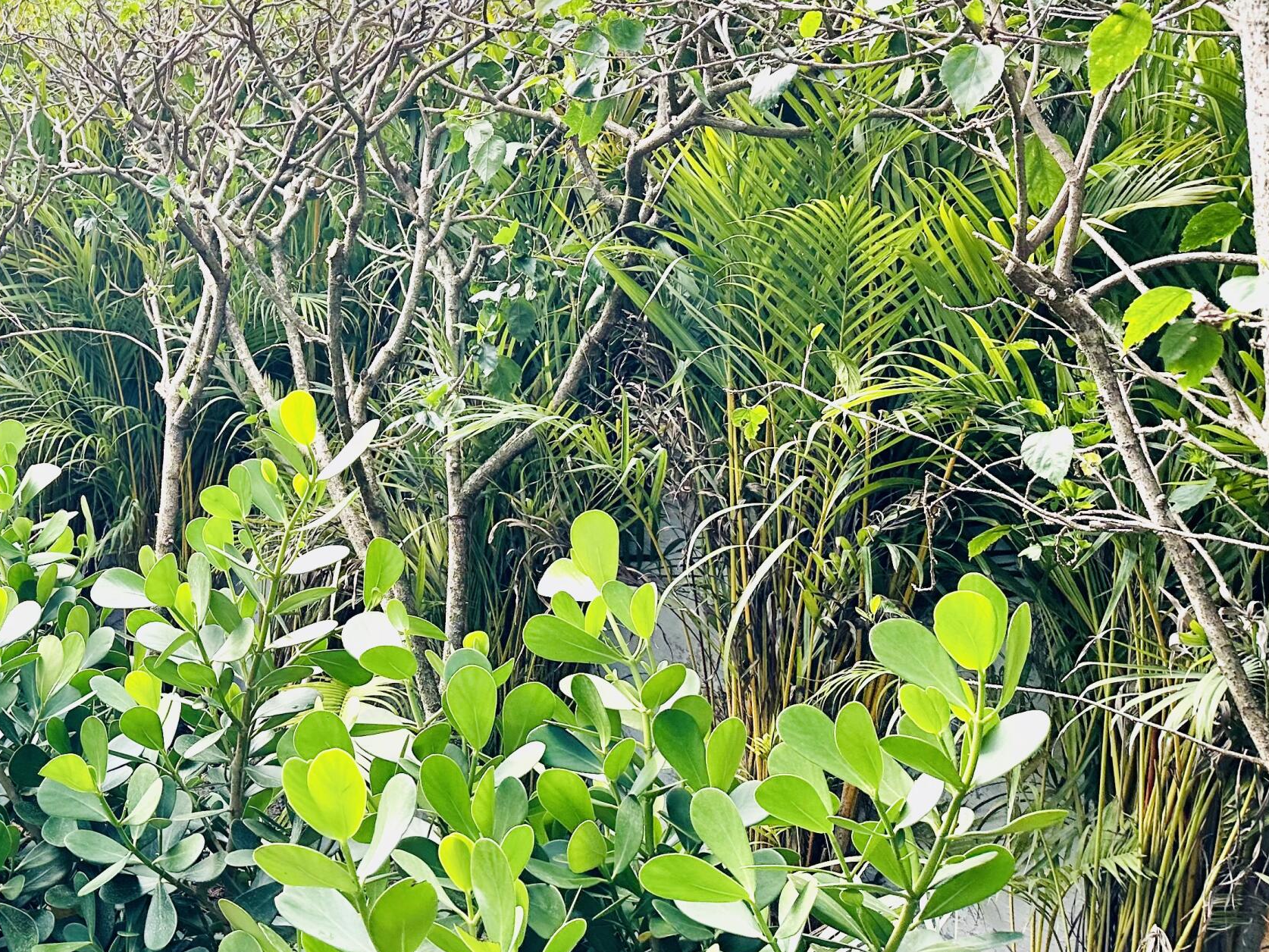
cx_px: 205
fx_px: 1577
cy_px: 233
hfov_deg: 41.4
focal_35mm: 43
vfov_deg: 32.9
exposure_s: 1/623
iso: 80
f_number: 1.78
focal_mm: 6.86
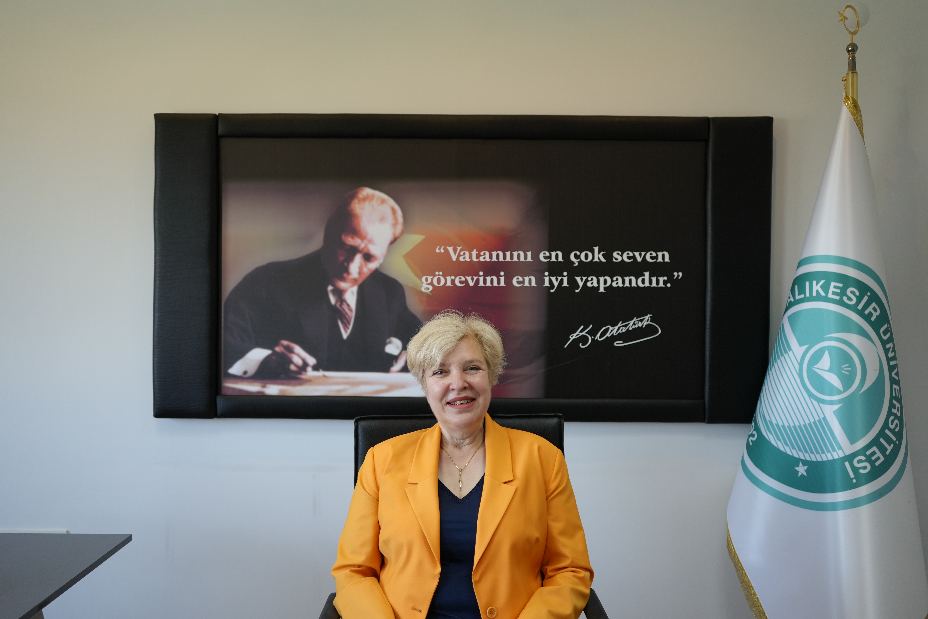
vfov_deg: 37.9
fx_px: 902
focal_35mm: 35
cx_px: 464
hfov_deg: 54.4
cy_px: 310
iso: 640
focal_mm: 35
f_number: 4
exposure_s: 1/160
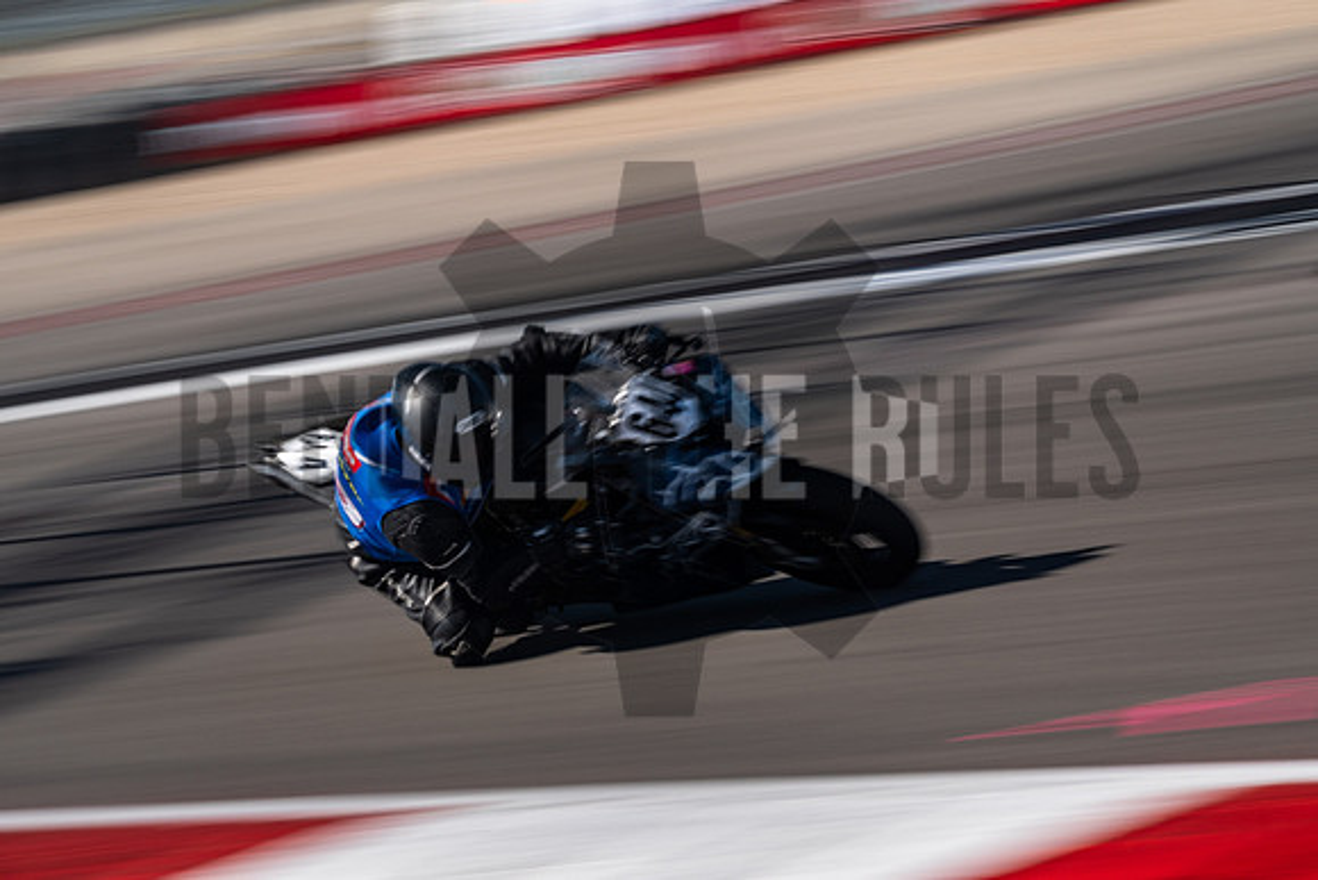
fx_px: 5200
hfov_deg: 14.4
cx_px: 659
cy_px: 440
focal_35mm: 142
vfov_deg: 9.7
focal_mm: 94.5
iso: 160
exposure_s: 1/40
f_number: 14
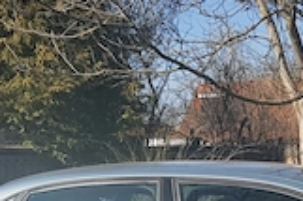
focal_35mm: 101
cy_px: 302
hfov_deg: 19.7
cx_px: 301
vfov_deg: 12.8
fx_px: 849
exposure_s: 1/2128
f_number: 1.7
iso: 40
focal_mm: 4.2
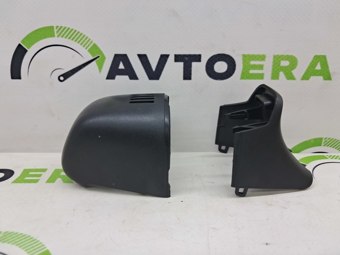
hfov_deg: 65.4
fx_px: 265
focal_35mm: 27
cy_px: 128
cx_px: 170
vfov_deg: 51.3
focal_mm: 4
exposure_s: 1/60
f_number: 1.8
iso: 50
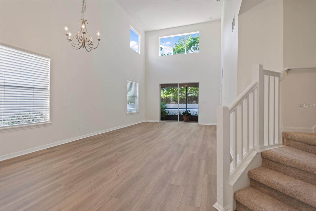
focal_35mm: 16
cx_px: 158
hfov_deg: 95.0
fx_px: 145
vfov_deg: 72.0
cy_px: 106
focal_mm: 11
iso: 100
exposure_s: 1/8
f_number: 4.2
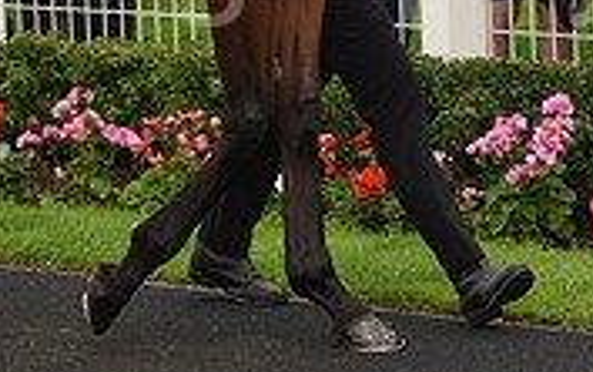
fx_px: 4643
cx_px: 211
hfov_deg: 7.3
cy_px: -216
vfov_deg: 4.6
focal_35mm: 287
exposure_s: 1/1250
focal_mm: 86
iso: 640
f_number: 5.6
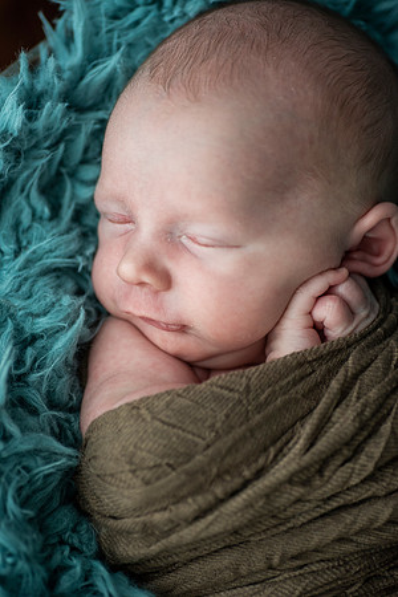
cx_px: 199
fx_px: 1492
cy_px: 298
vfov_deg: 22.6
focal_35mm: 90
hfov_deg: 15.2
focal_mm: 90
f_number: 3.5
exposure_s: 1/400
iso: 1000
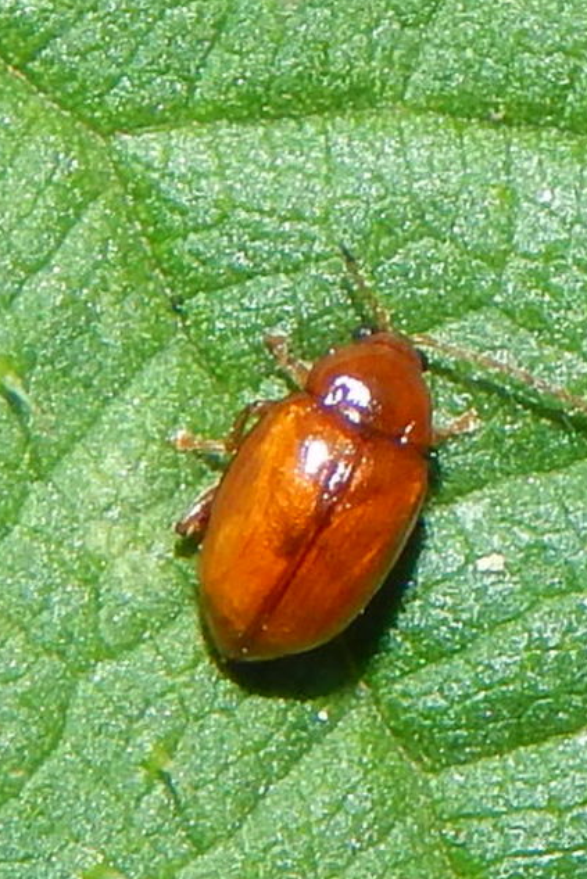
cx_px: 342
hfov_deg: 11.5
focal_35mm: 119
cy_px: 440
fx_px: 2909
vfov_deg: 17.2
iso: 200
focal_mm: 15.3
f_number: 8.6
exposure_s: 1/30
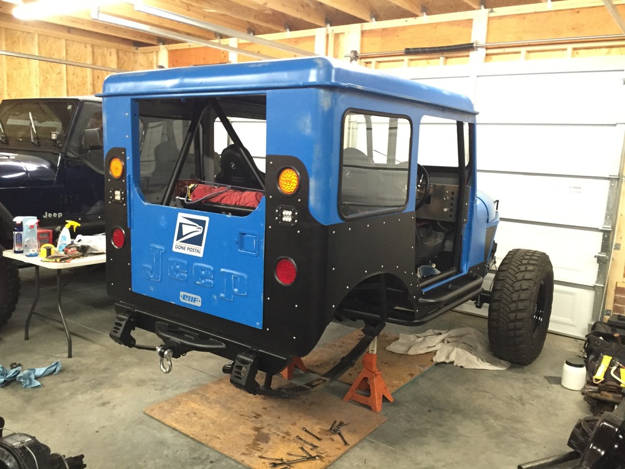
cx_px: 312
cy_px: 234
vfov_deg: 48.2
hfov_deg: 61.7
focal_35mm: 29
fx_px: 524
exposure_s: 1/20
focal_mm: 4.15
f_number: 2.2
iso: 250
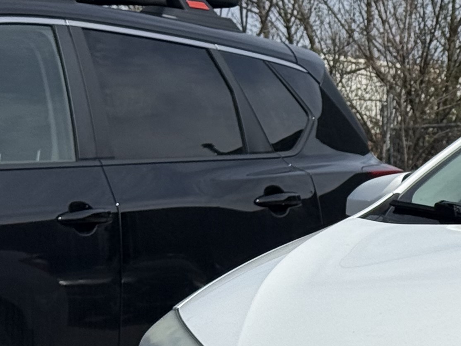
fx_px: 2317
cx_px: 663
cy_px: 302
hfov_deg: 11.0
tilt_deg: -2.1
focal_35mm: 174
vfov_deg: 8.5
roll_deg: -0.1
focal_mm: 6.76
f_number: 1.78
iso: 80
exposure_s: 1/11364
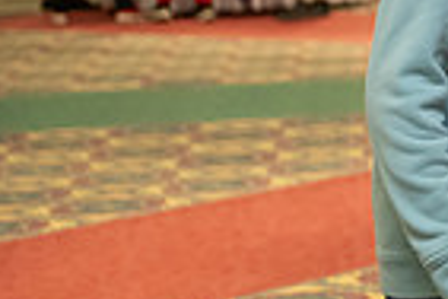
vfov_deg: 5.7
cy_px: -183
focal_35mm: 238
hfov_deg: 8.3
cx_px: 832
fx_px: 2962
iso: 1000
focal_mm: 58
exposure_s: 1/250
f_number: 2.8
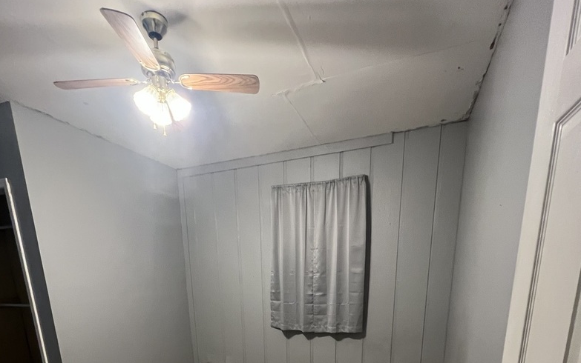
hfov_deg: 88.0
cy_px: 356
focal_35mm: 19
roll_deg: +1.7
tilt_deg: -13.4
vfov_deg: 51.2
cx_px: 282
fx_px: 301
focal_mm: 1.57
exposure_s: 1/60
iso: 500
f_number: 1.8
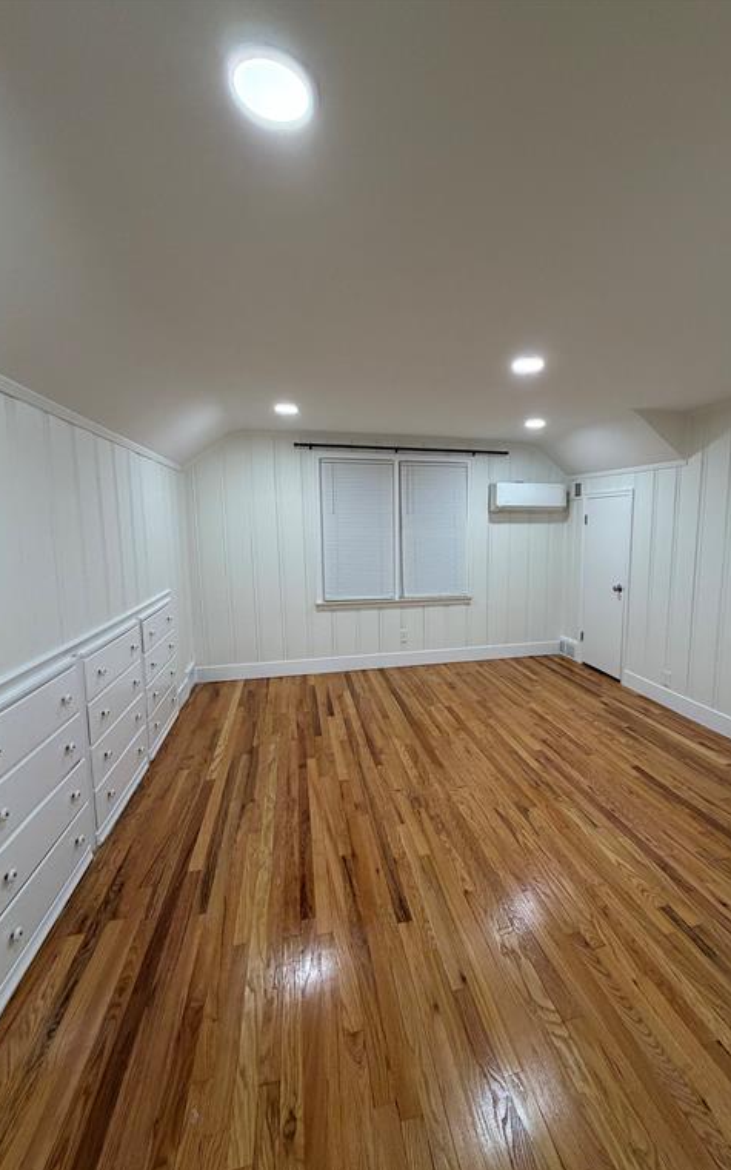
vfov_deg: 101.5
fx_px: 478
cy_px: 588
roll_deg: +0.4
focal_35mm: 15
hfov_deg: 74.3
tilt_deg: -7.0
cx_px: 425
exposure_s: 1/120
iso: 250
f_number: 2.2
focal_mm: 2.22
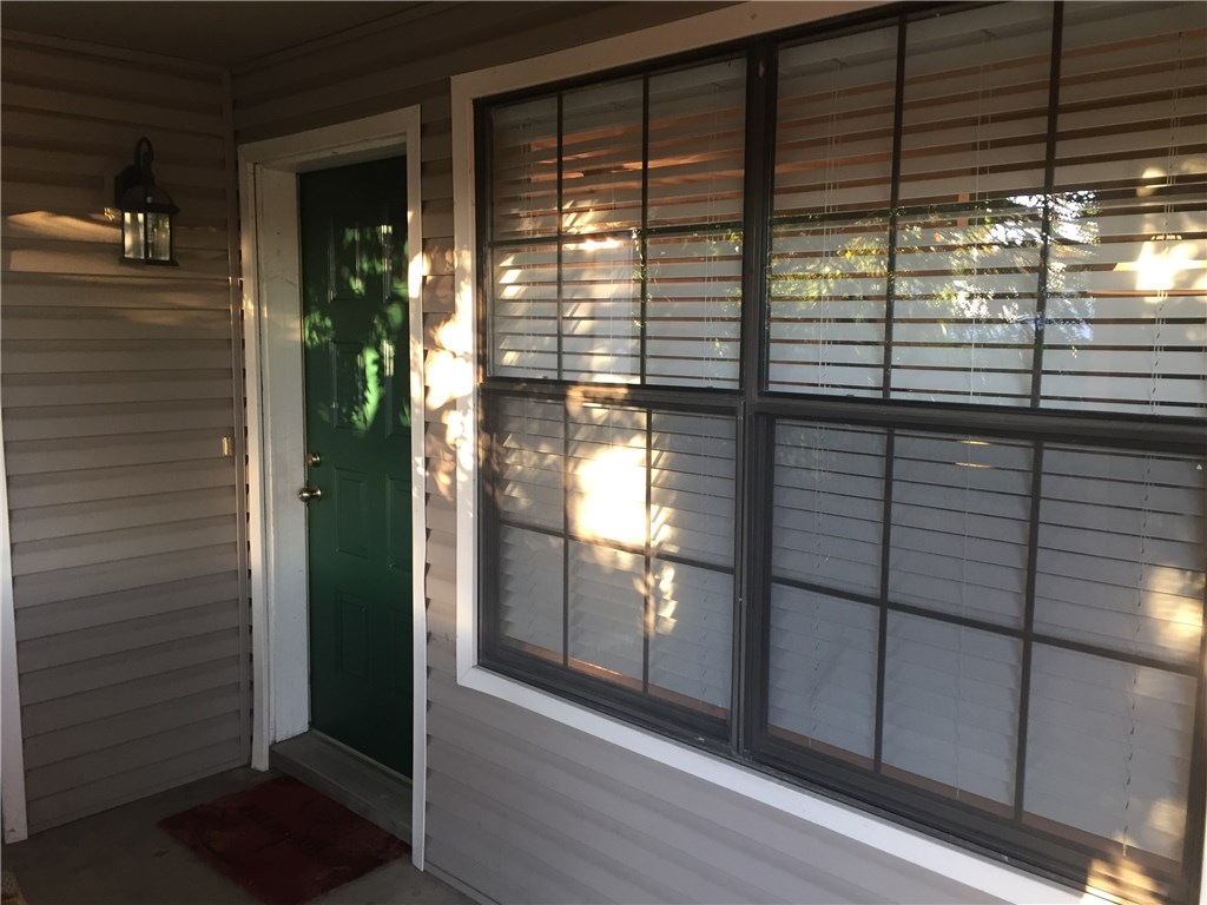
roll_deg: -1.1
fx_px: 1011
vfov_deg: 48.2
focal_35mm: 29
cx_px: 604
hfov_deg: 61.7
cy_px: 452
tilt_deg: -5.9
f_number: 2.2
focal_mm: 4.15
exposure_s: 1/30
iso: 100
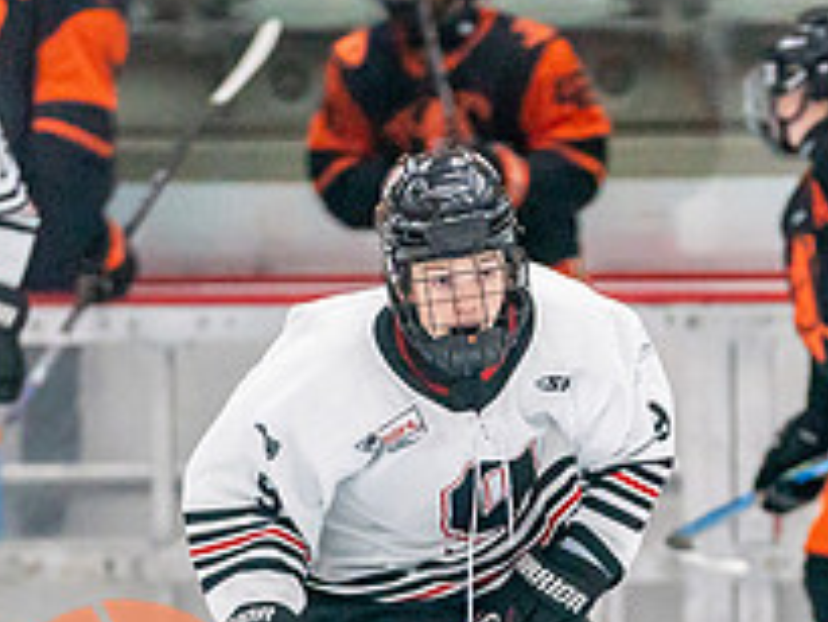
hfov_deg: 3.3
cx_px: 570
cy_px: 859
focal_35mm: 598
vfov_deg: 2.5
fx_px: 14312
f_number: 2.8
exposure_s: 1/1250
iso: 3200
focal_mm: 168
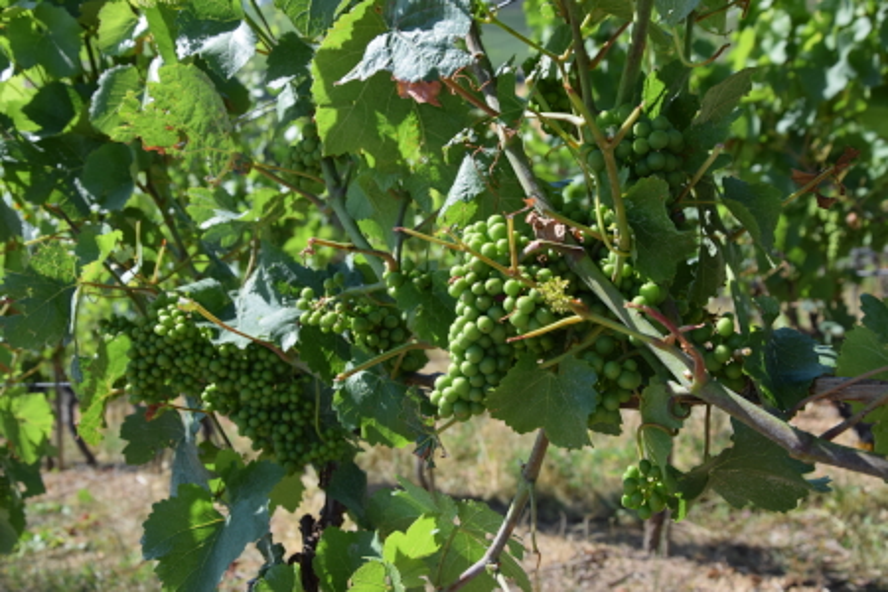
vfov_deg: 29.9
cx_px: 444
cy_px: 296
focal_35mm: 45
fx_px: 1110
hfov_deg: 43.6
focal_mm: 30
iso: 100
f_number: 6.3
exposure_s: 1/200
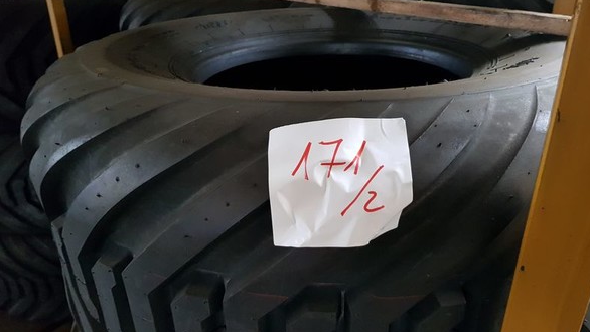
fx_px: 454
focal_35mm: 29
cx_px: 300
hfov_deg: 66.0
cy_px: 184
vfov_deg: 40.2
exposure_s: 1/32
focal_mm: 4.2
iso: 640
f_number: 1.7
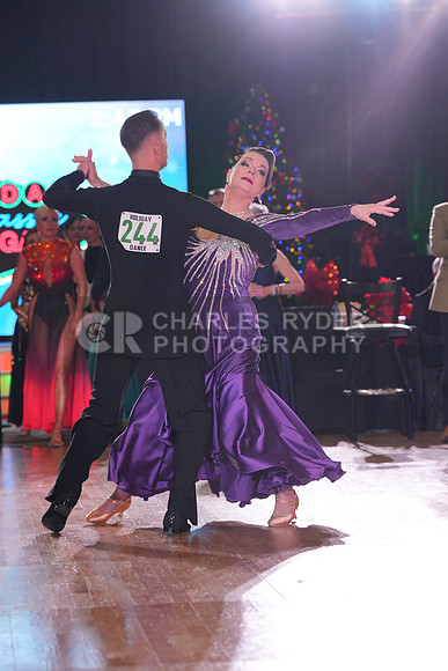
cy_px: 336
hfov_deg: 12.8
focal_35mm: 107
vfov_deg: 19.1
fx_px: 1996
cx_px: 224
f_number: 4
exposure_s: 1/500
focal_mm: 107
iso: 1600
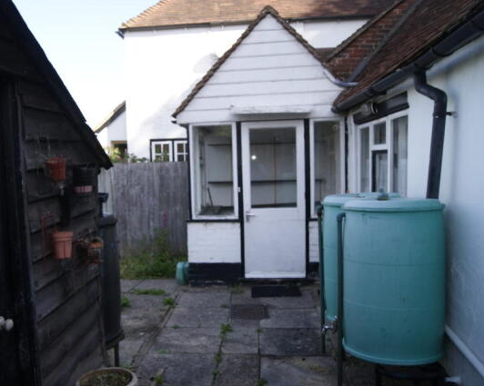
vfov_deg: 33.4
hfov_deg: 40.9
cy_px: 193
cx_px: 188
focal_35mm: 45
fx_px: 644
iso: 100
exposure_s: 1/80
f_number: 8
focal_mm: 26
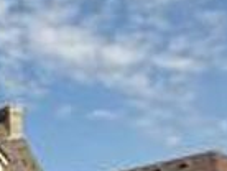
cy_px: 244
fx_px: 690
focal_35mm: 105
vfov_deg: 13.4
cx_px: -163
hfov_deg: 16.2
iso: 16
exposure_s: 1/2801
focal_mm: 3
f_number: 1.8
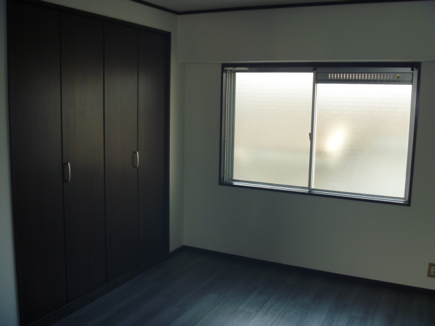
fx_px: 440
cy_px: 163
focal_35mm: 35
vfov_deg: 40.7
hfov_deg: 52.6
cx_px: 218
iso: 100
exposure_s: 1/30
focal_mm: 6.3
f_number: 3.5
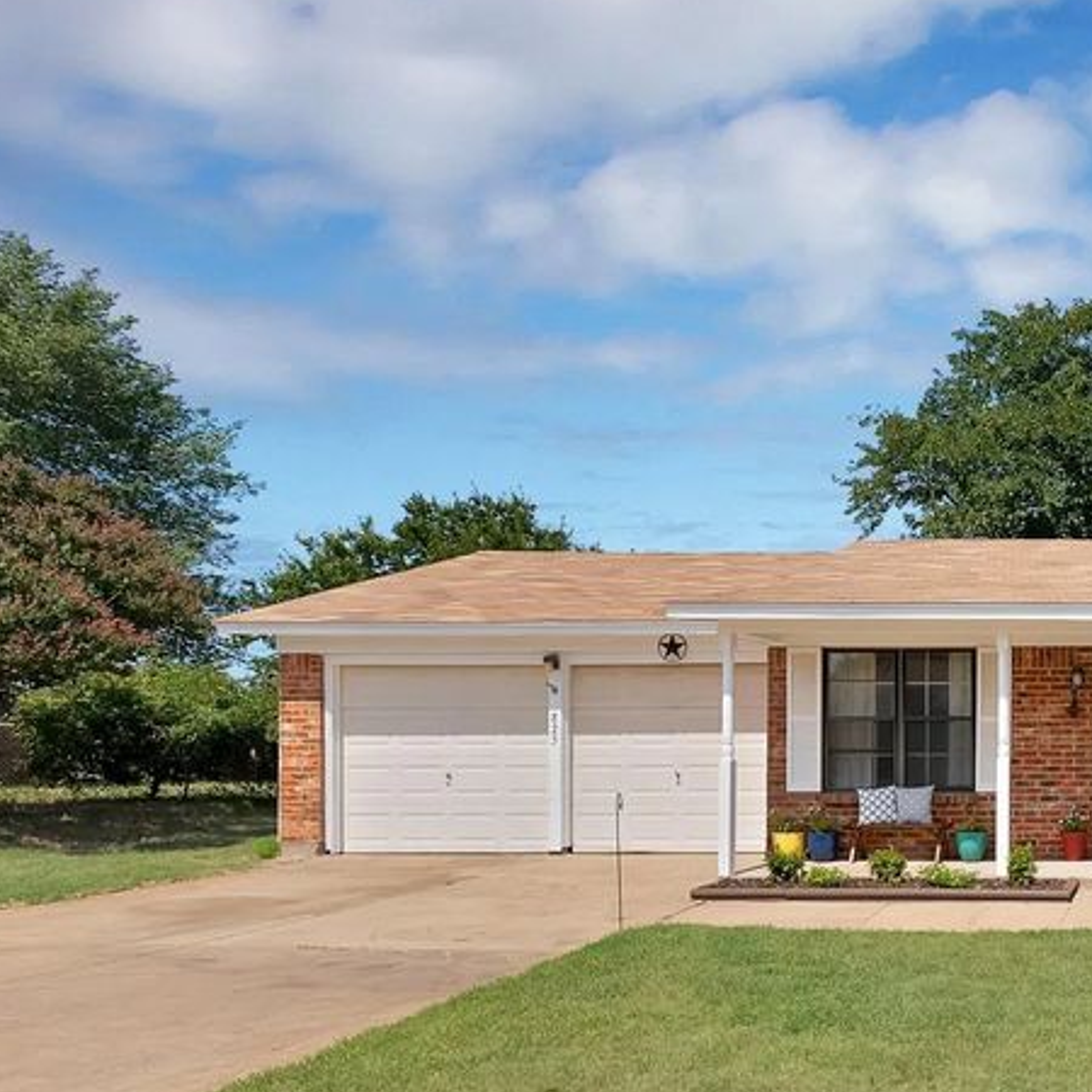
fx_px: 1035
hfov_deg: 44.9
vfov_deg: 54.6
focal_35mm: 29
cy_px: 718
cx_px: 1145
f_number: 9
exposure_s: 1/1000
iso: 640
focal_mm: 15
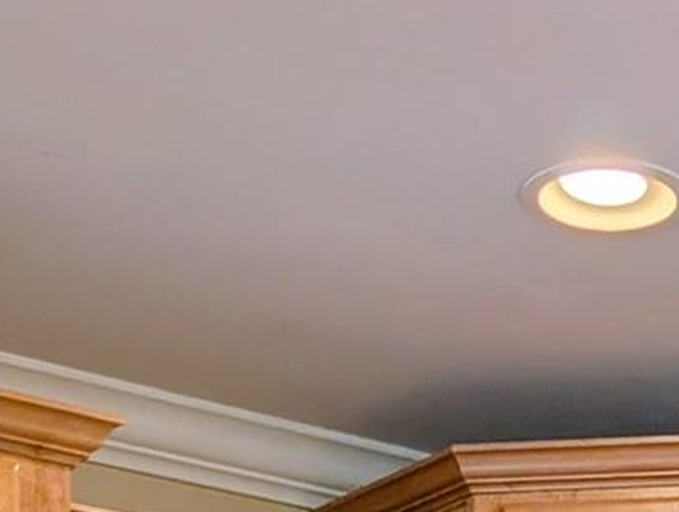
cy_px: 1227
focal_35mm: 123
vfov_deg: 10.4
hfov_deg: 15.6
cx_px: 708
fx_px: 2417
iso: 22
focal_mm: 6.9
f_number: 1.68
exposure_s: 1/143
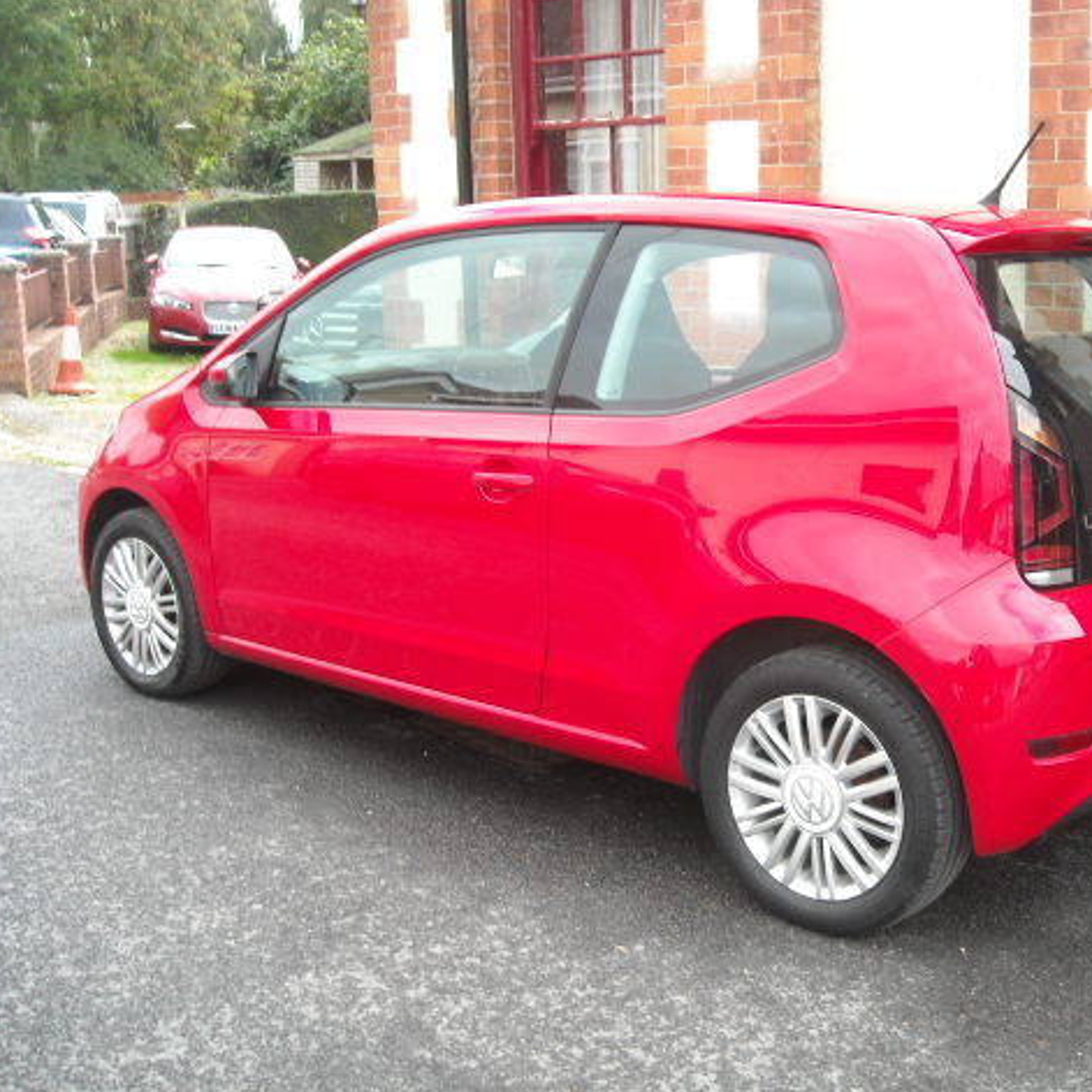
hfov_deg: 39.8
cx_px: 679
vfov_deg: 40.0
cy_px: 538
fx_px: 1499
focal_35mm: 42
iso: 64
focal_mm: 5.7
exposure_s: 1/67
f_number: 2.8
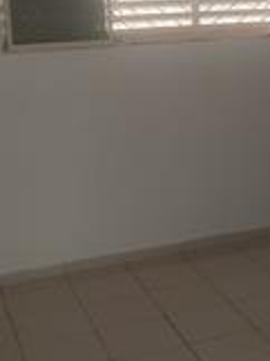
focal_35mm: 77
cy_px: 98
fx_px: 803
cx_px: 311
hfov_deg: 18.2
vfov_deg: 25.1
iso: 879
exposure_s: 1/20
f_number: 1.79
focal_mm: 4.74
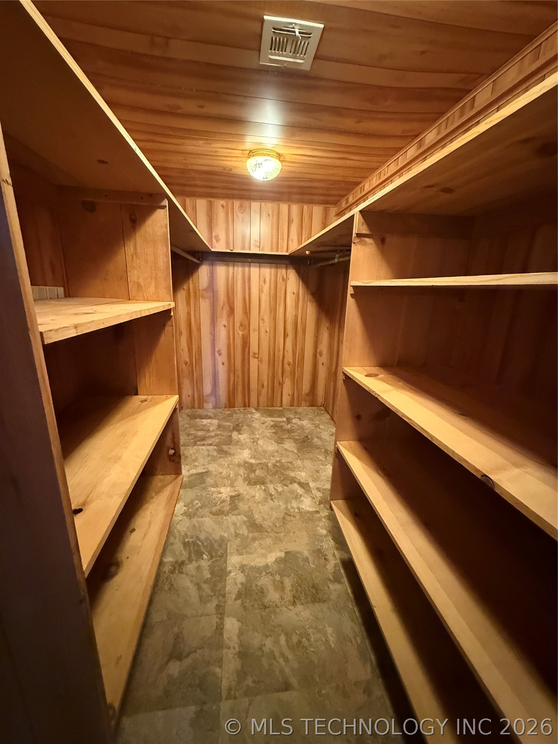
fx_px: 301
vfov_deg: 102.1
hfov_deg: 85.7
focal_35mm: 14
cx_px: 279
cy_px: 372
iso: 1250
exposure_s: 1/40
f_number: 2.2
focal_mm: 2.22
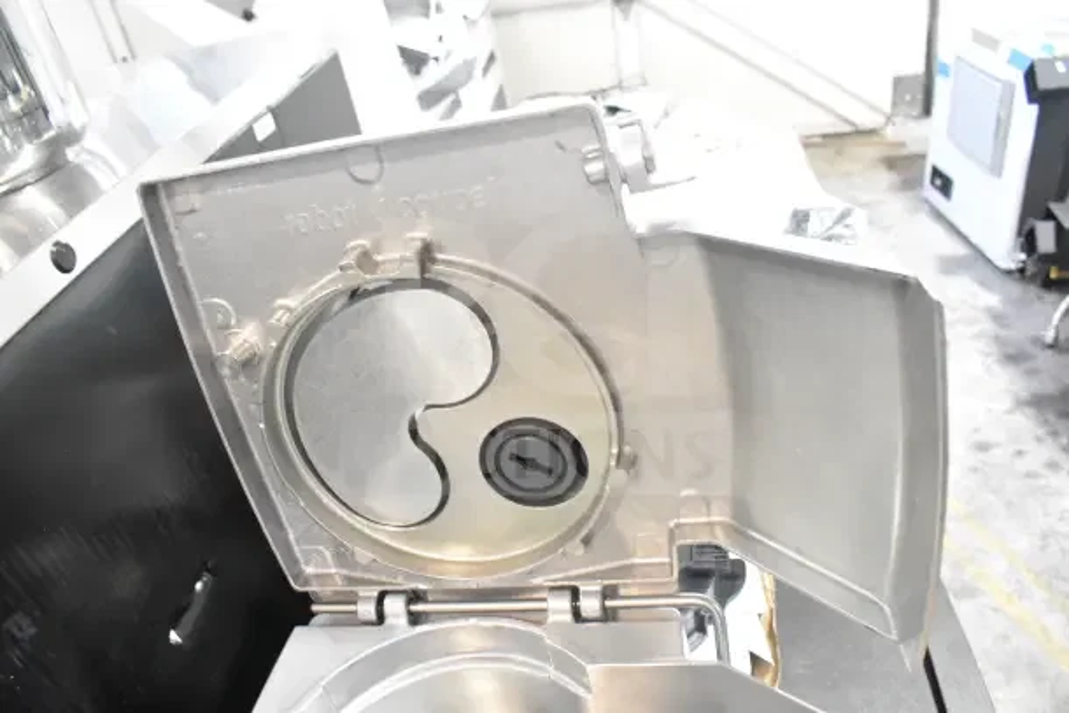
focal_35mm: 27
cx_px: 534
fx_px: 802
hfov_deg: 67.4
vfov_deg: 48.0
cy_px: 356
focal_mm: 18
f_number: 5.6
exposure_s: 1/125
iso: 6400
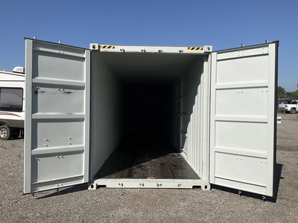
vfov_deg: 48.2
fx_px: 250
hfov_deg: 61.7
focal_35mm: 29
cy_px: 112
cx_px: 149
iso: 25
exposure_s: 1/3125
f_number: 1.8
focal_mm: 3
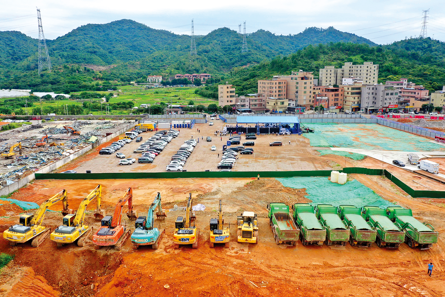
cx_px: 222
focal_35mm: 28
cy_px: 148
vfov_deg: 46.4
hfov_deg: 65.5
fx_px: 346
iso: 100
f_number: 8
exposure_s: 1/160
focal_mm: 10.26
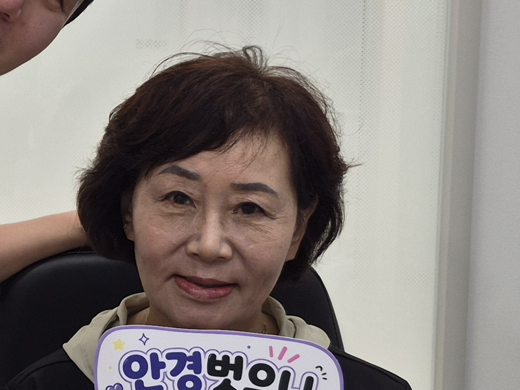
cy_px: 210
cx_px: -89
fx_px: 1322
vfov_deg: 16.8
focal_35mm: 88
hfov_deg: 20.9
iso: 40
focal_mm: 5.4
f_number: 1.8
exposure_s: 1/120
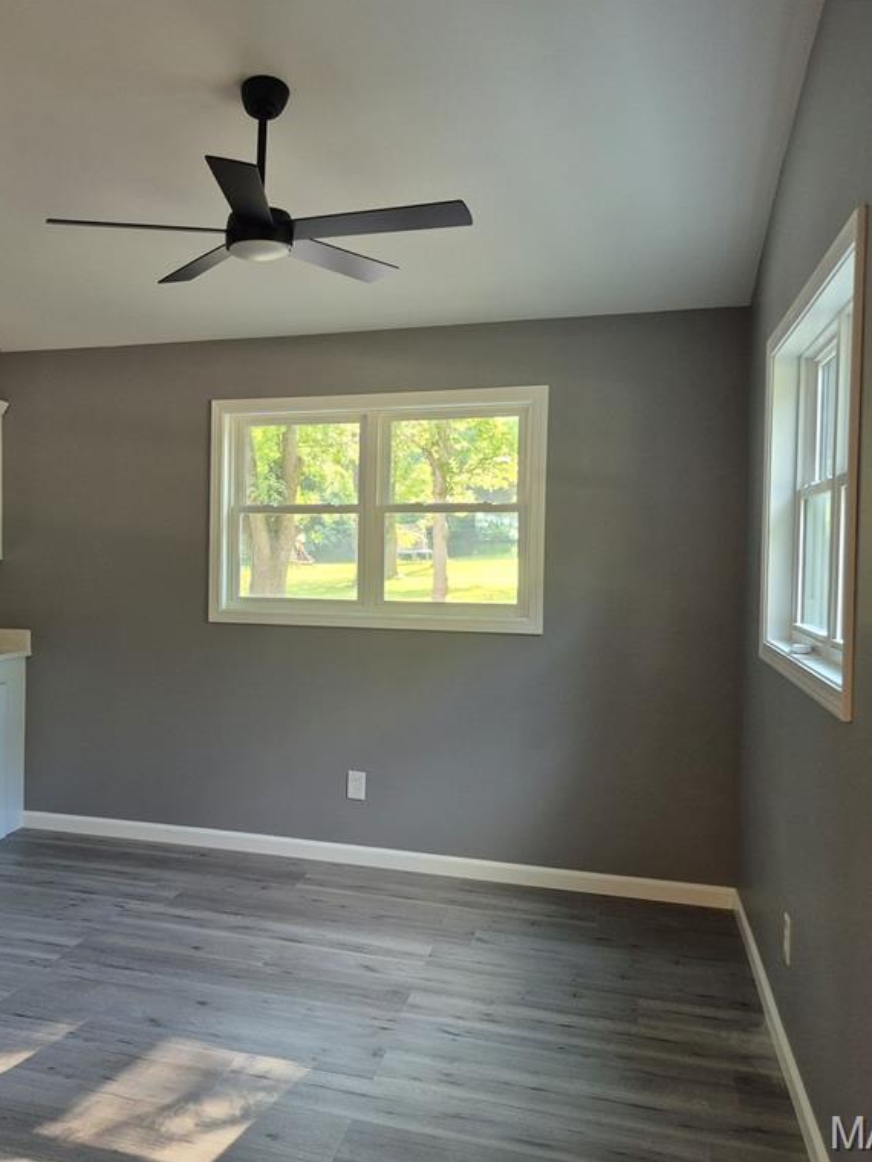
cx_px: 200
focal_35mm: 31
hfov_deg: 43.7
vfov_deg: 58.4
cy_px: 578
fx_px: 1041
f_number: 1.8
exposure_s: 1/120
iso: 320
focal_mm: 5.4
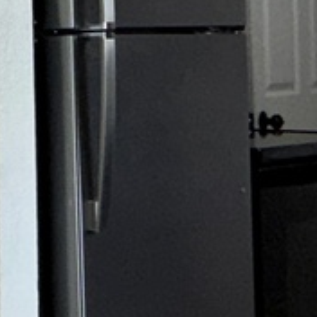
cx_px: -443
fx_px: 1046
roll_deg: +0.6
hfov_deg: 13.0
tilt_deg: +1.2
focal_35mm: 101
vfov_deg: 17.1
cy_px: 58
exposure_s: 1/122
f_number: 2.2
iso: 80
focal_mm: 2.22
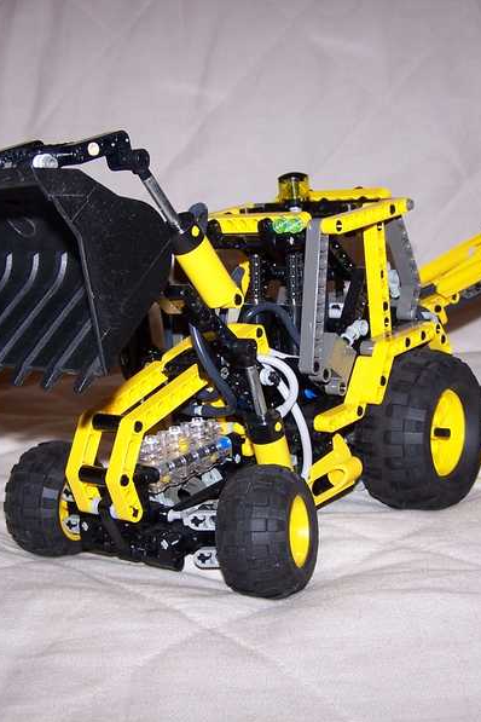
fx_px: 1062
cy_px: 362
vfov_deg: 37.5
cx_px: 276
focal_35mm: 53
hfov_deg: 25.5
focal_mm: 6.3
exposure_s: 1/60
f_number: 2.8
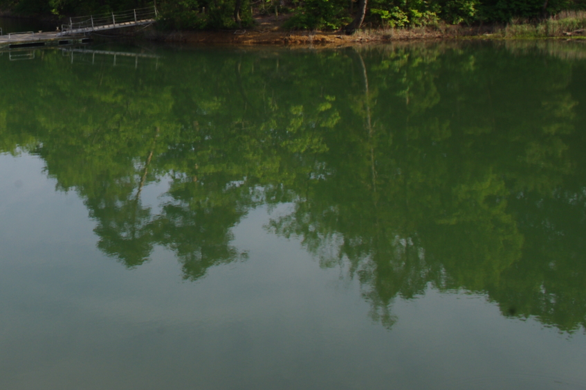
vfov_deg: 25.4
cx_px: 58
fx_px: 829
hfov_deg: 36.5
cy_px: 24
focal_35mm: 51
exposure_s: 1/100
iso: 200
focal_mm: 18
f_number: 11
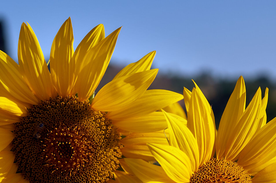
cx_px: 185
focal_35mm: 158
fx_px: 1210
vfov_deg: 8.6
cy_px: 166
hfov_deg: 13.0
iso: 200
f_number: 5.6
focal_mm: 55
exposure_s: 1/800
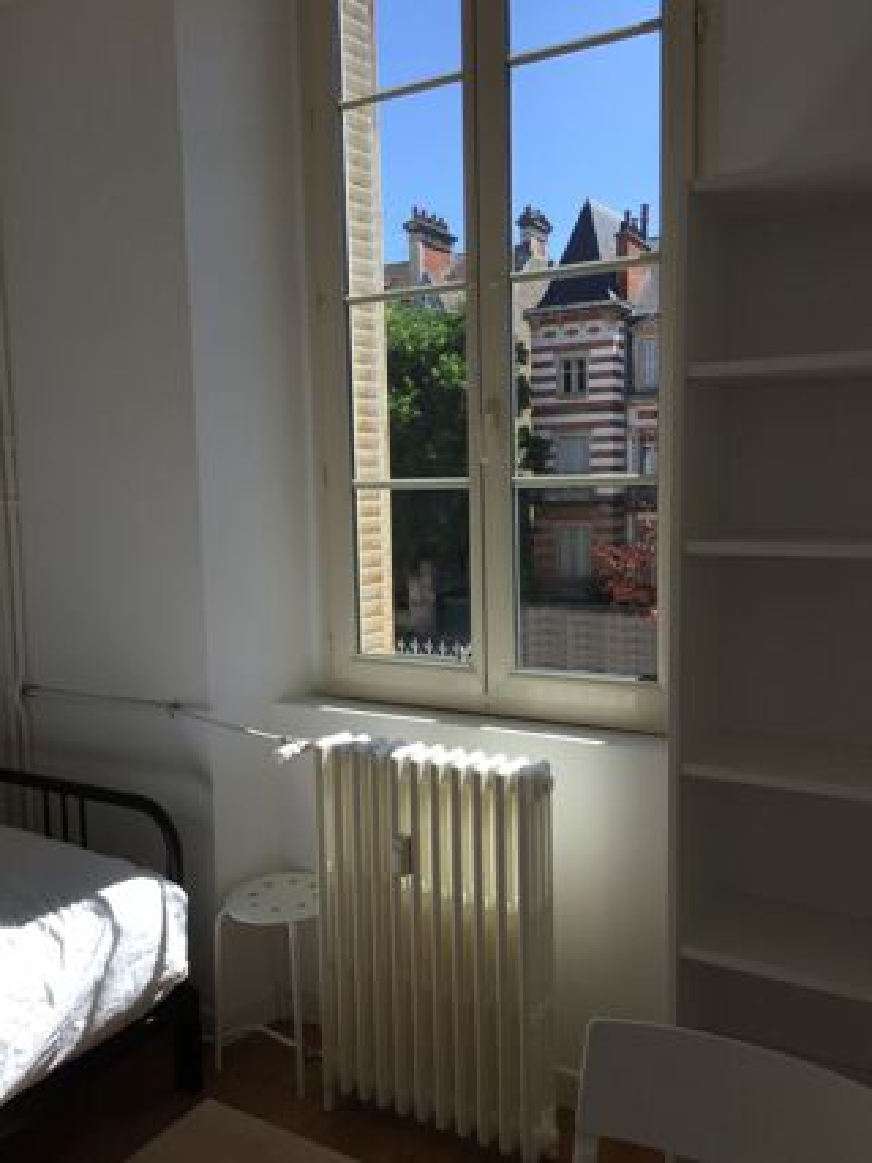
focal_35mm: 29
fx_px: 975
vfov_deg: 61.7
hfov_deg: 48.2
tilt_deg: -5.0
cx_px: 436
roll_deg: +2.2
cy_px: 582
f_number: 2.2
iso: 32
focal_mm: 4.15
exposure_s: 1/1099
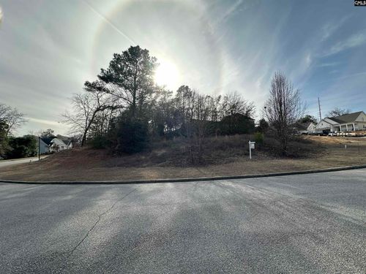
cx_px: 183
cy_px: 137
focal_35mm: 14
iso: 50
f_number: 2.2
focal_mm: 2.22
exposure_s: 1/1473
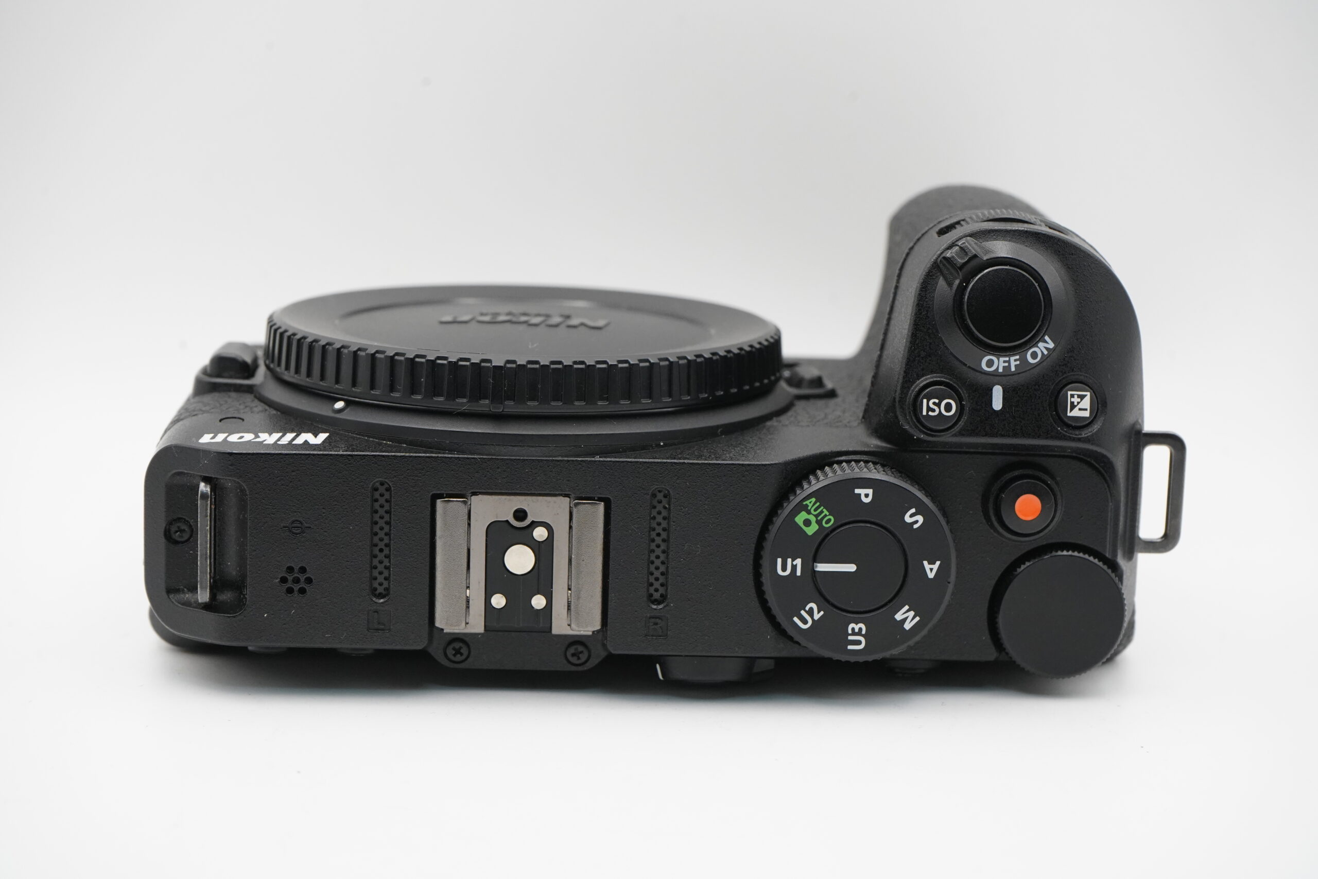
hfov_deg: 28.8
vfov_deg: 19.5
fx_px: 2563
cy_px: 440
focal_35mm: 70
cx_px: 659
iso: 3200
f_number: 11
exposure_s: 1/125
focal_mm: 70
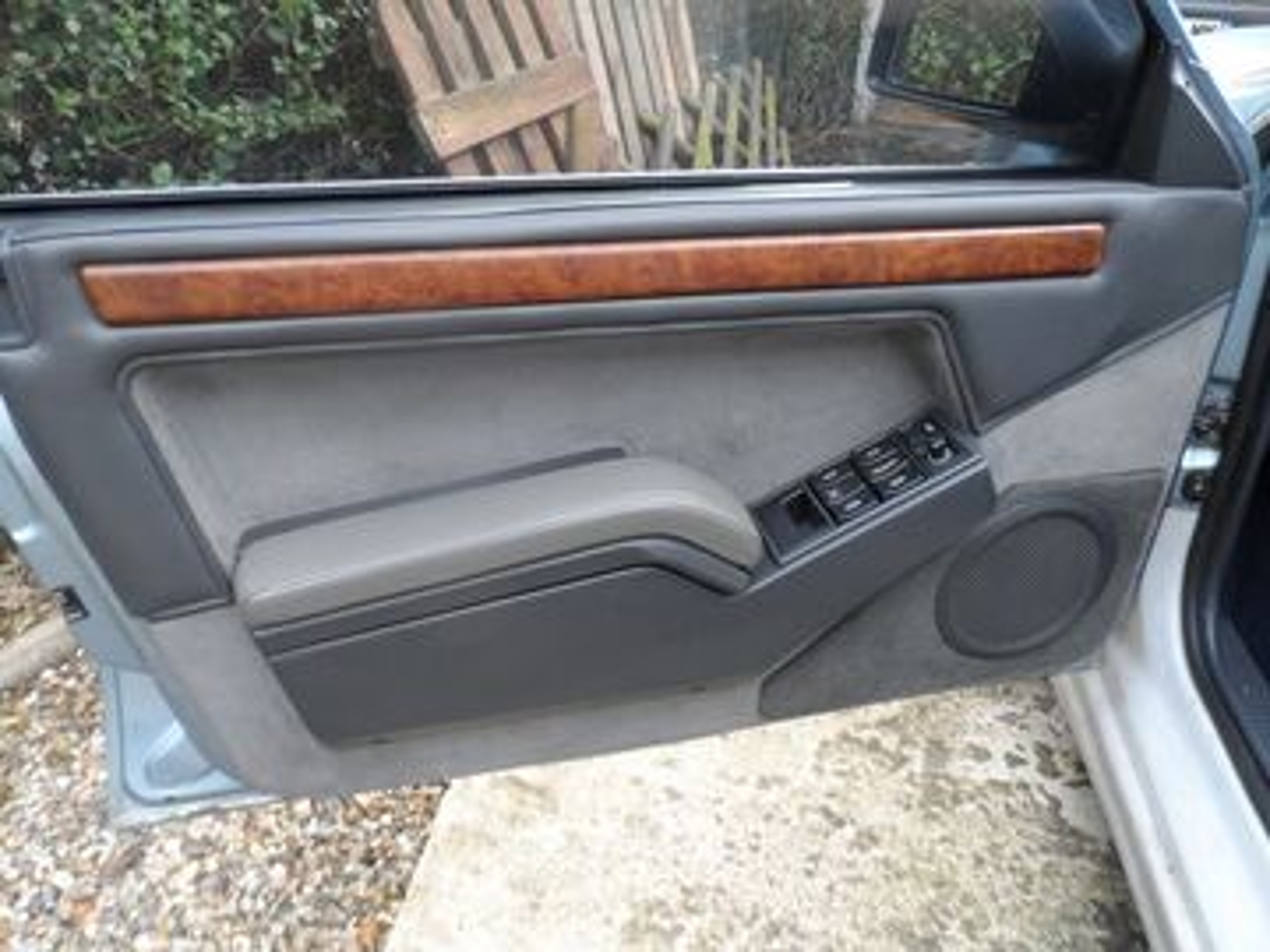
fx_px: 881
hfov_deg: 71.6
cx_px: 635
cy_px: 476
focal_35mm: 24
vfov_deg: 56.8
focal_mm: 4
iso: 100
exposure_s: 1/30
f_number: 3.2
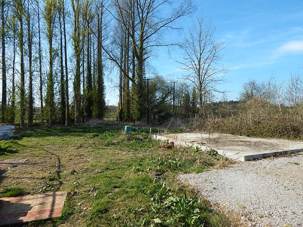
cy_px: 114
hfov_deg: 76.4
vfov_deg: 61.1
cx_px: 152
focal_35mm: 22
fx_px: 193
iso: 125
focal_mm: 4
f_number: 3
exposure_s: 1/1000
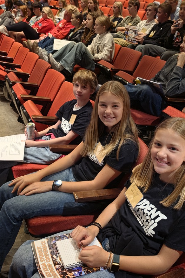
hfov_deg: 45.9
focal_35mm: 28
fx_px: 216
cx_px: 118
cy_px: 159
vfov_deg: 65.2
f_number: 1.4
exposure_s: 1/13.4
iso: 800
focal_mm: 6.5
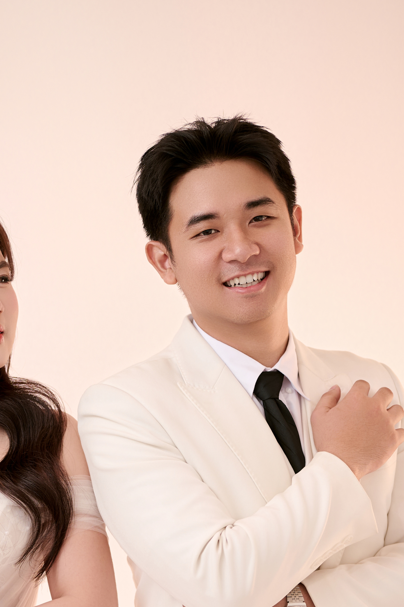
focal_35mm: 112
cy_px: 583
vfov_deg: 17.9
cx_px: 75
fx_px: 1888
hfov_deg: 12.2
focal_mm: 50
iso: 160
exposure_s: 1/200
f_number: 2.2
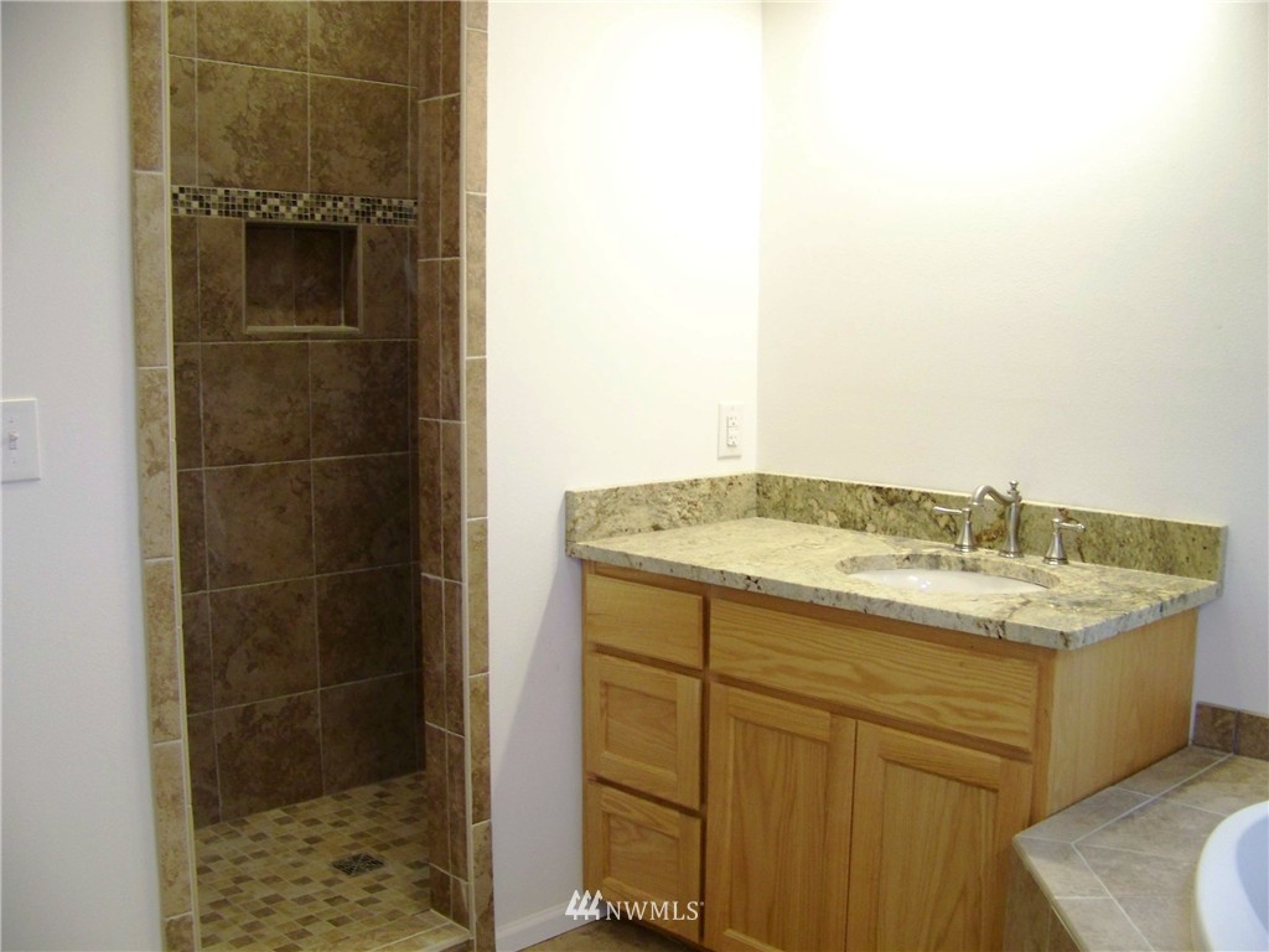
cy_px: 476
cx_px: 634
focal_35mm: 36
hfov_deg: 51.4
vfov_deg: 39.7
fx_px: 1320
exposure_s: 1/30
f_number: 2.8
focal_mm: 5.85
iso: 200
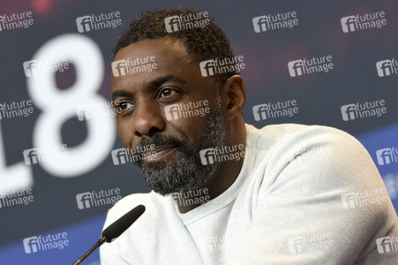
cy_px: 132
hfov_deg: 10.6
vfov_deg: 7.0
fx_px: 2154
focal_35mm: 195
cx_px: 199
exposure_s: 1/250
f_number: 3.5
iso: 640
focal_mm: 130
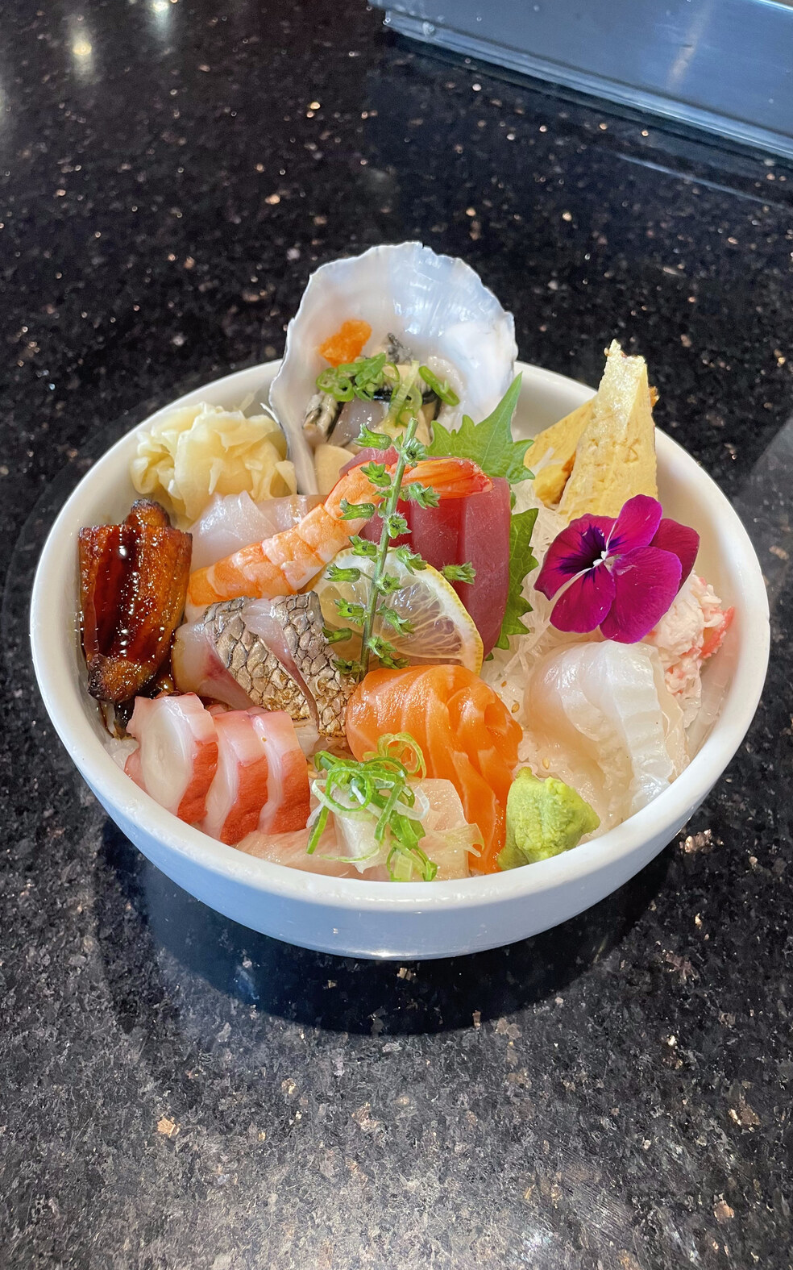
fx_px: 968
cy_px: 631
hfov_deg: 44.5
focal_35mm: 28
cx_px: 400
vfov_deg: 66.5
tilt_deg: -50.1
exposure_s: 1/60
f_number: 1.6
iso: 125
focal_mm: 4.2
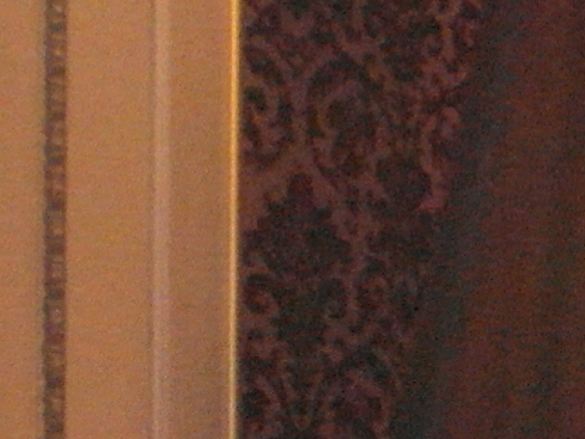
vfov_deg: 3.6
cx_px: 1546
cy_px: 834
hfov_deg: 4.6
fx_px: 6998
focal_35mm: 414
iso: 640
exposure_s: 1/45
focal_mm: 10.2
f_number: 4
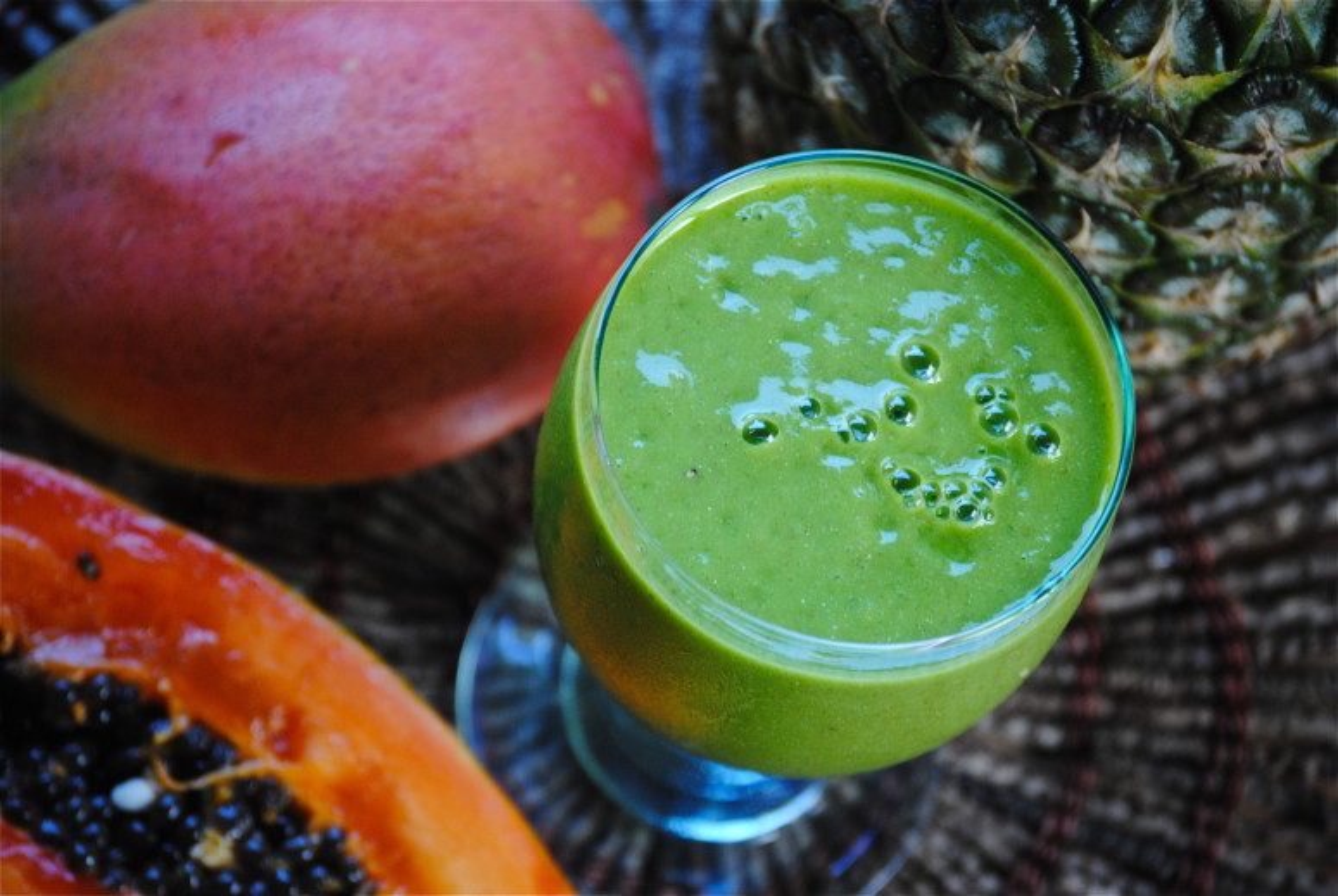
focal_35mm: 158
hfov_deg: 13.0
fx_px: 5861
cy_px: 448
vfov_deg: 8.7
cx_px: 669
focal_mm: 105
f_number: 4.8
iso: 400
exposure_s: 1/30
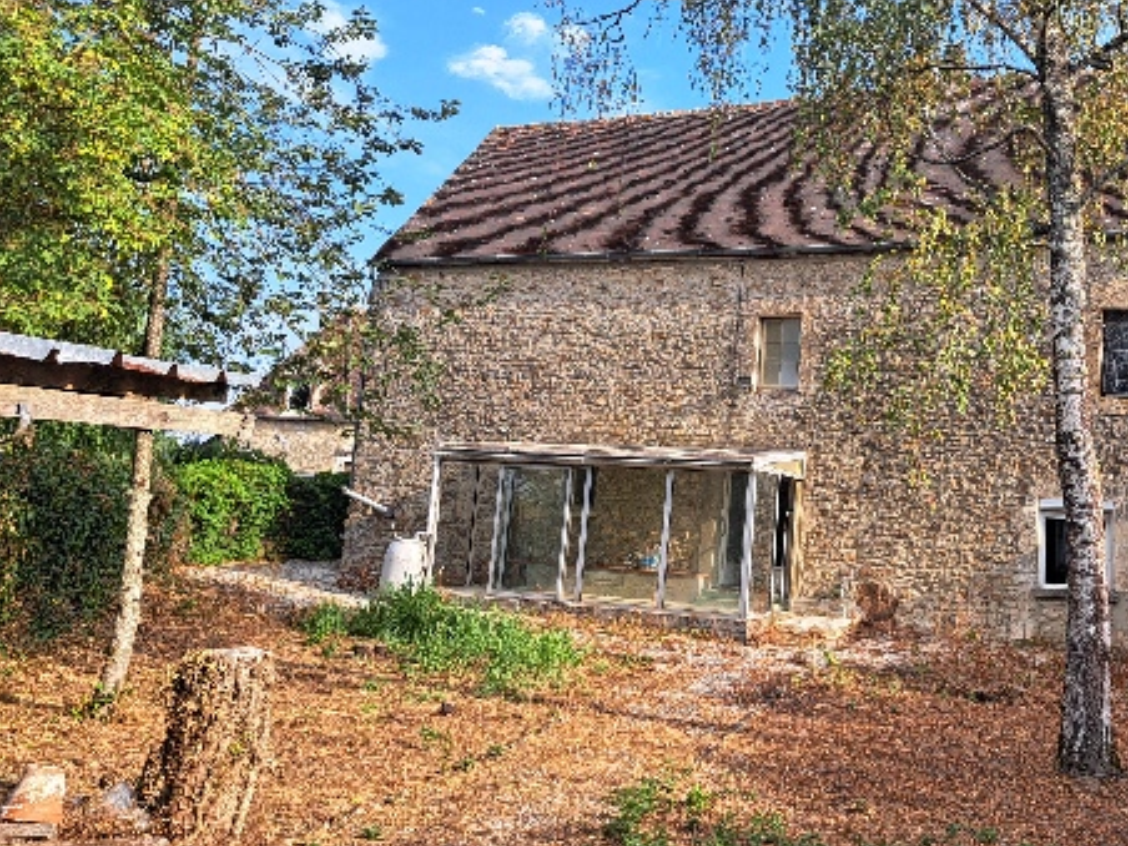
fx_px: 1108
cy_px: 399
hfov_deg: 53.0
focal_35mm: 34
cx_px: 746
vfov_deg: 41.8
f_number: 1.8
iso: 50
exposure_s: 1/374
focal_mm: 5.23
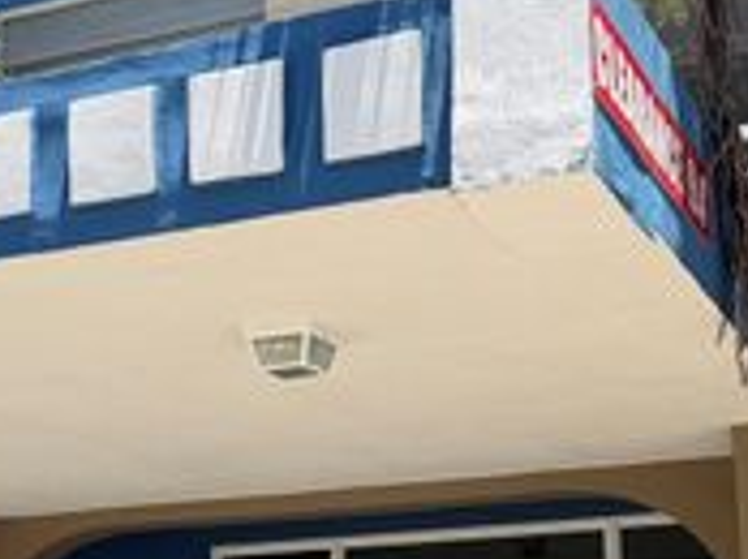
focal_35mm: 69
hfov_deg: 28.1
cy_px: 553
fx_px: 1489
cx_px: 464
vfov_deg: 20.6
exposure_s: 1/1250
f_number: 1.78
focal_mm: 6.76
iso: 80
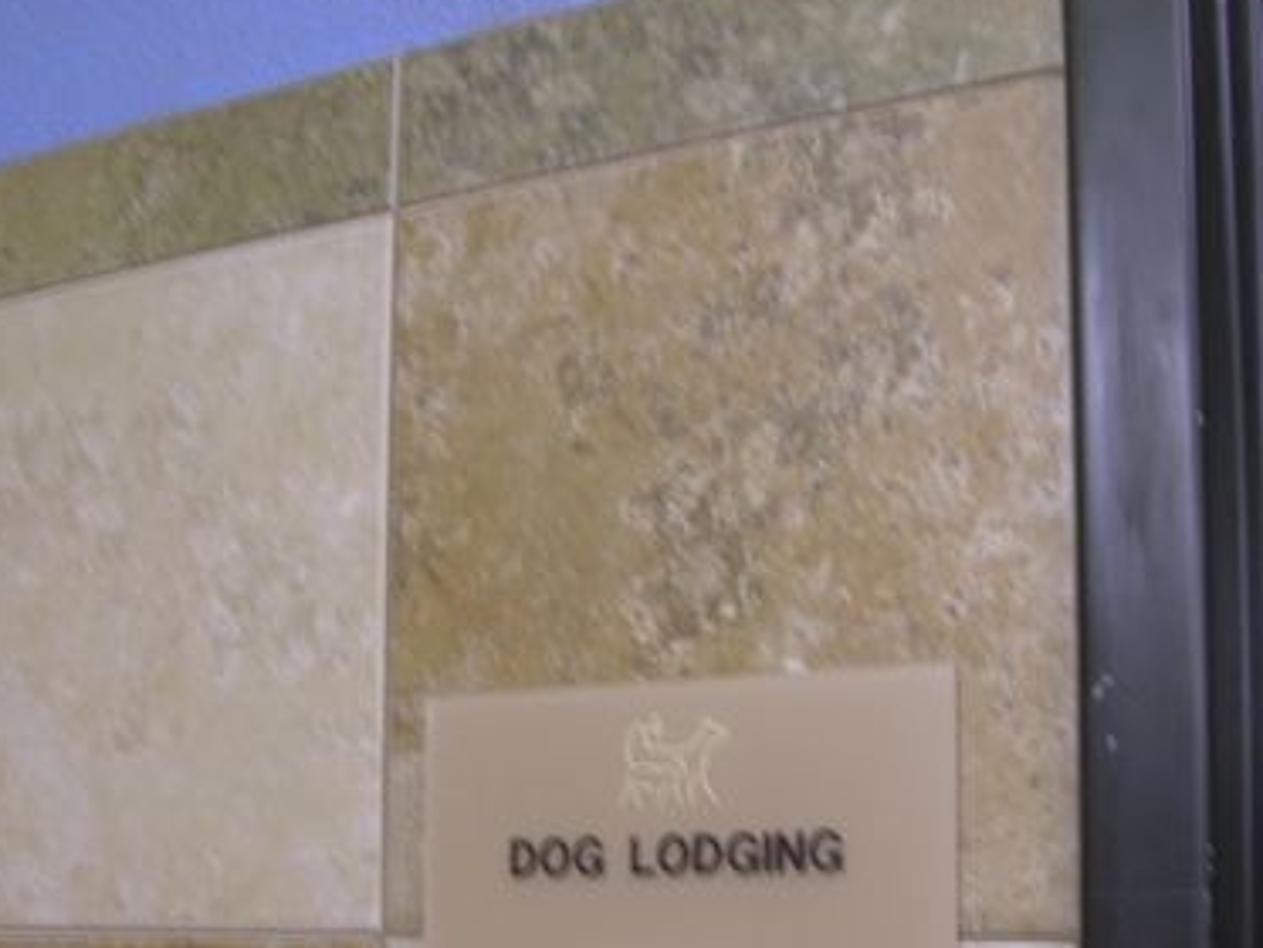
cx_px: 684
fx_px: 2190
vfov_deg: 24.0
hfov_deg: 32.2
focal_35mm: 60
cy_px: 762
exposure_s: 1/5.4
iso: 50
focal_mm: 8.9
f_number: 2.8
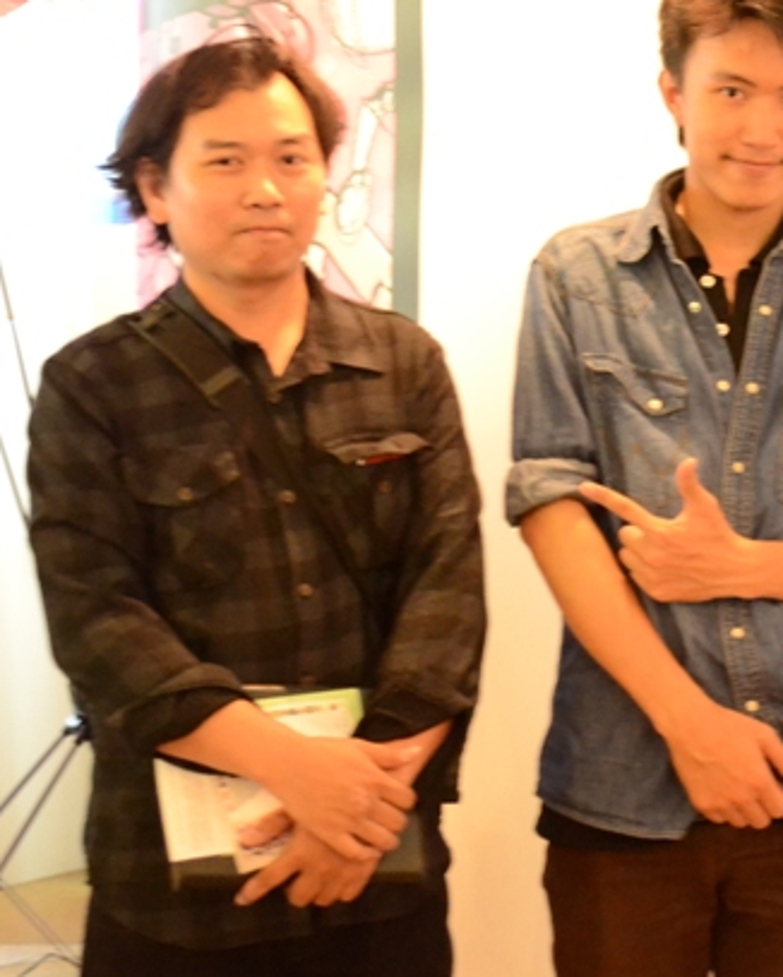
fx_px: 2402
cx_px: 776
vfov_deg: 23.0
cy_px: 391
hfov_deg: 18.1
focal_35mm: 83
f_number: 5
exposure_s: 1/8
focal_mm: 32
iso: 3200
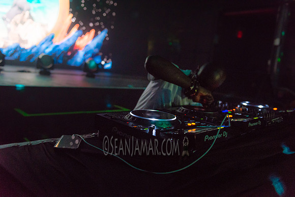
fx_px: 254
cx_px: 148
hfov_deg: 60.3
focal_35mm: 31
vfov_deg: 42.3
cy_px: 98
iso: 4000
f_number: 2.8
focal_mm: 31
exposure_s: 1/400
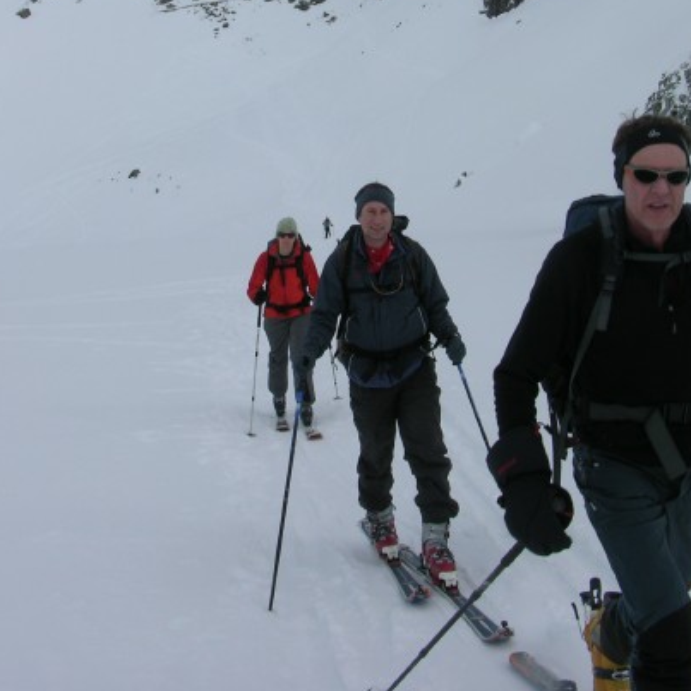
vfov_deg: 28.5
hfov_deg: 29.1
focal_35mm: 59
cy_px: 142
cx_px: 321
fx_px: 1332
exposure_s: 1/280
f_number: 8
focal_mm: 8.9
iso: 50
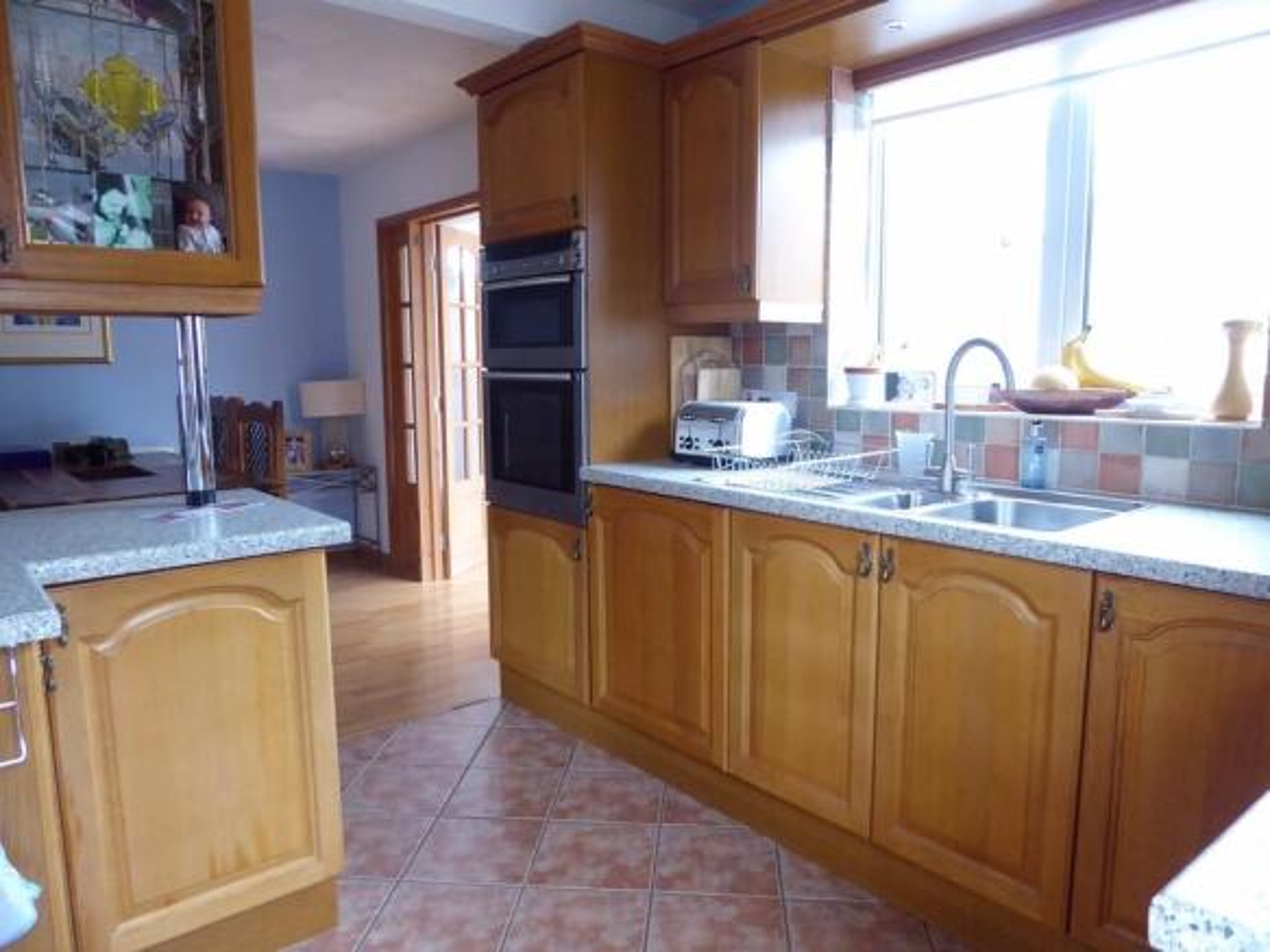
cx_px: 635
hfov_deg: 69.4
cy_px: 476
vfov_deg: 54.9
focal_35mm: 25
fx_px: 917
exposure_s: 1/50
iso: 400
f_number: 3.3
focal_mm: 4.3
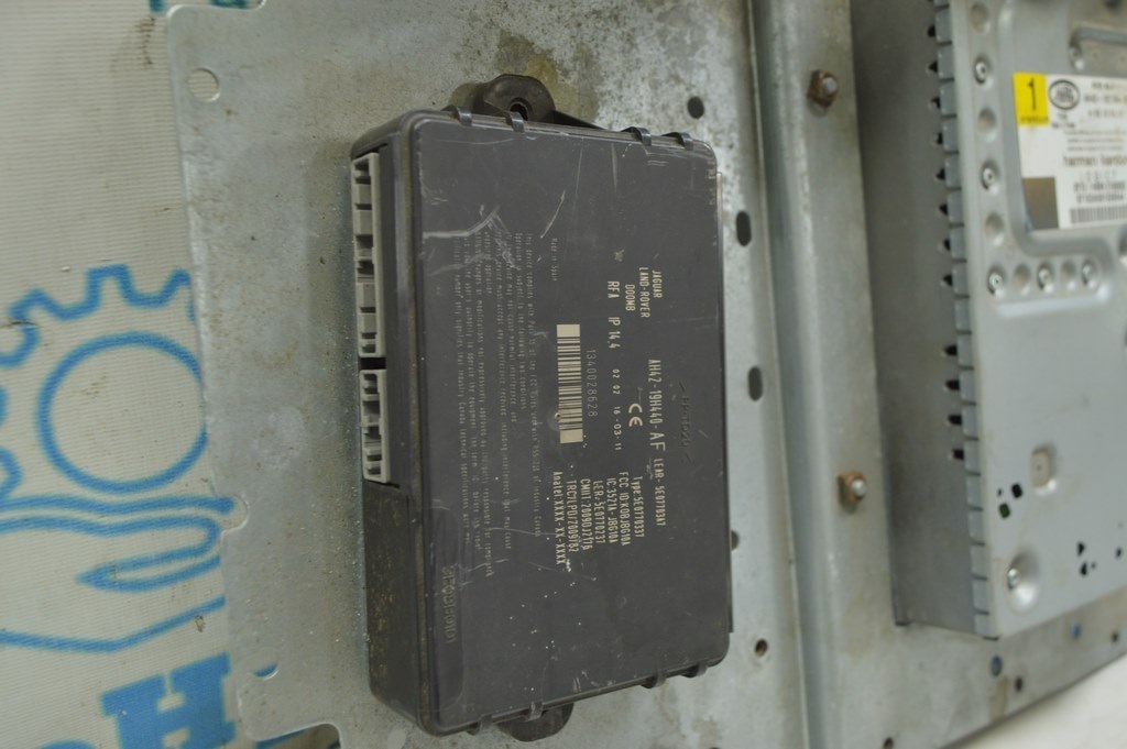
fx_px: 1126
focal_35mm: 36
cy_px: 374
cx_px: 564
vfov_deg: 36.8
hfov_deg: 53.2
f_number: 5.6
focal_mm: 24
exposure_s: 1/20
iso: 400
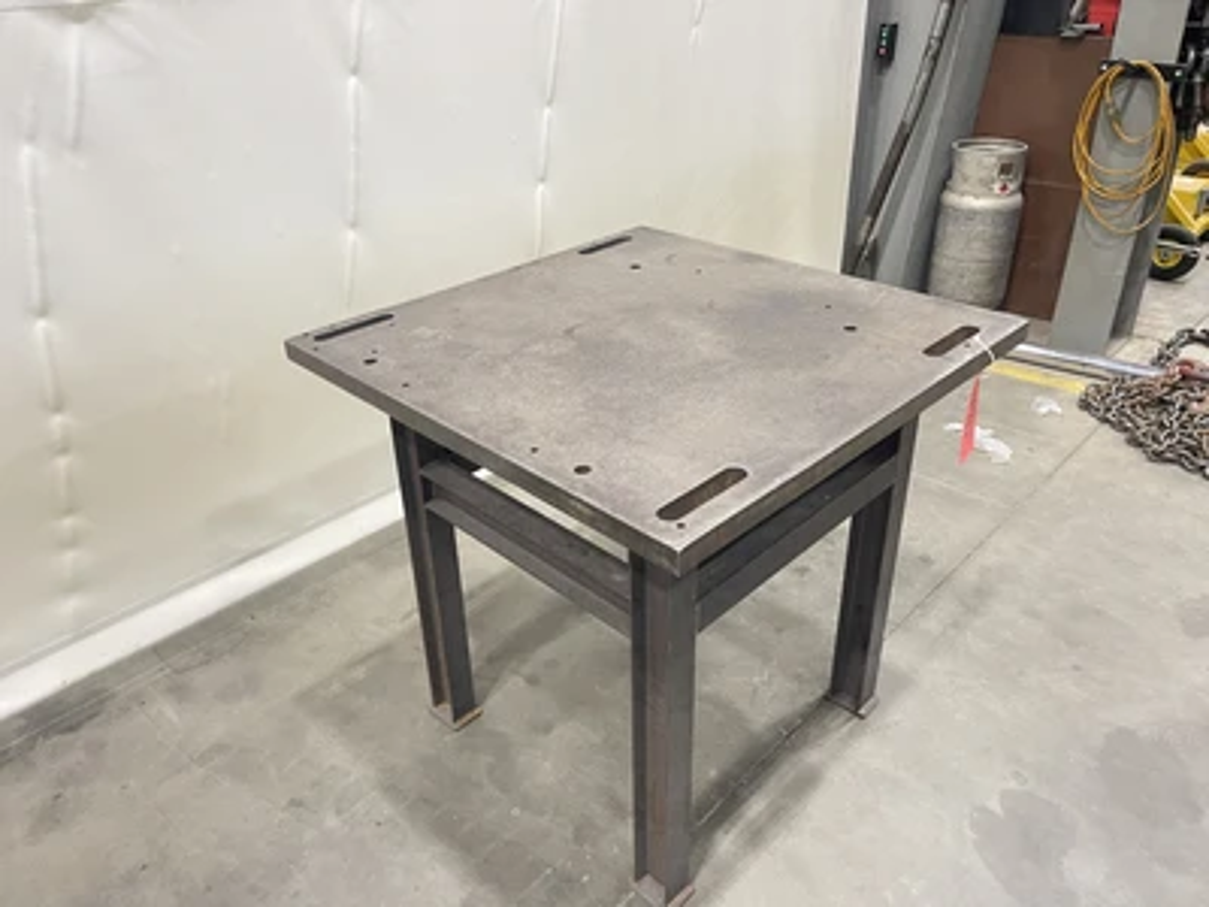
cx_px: 604
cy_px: 454
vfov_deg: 54.9
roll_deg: +1.0
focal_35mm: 25
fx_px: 873
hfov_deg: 69.4
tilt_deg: -29.6
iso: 500
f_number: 1.6
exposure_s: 1/60
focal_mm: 5.1
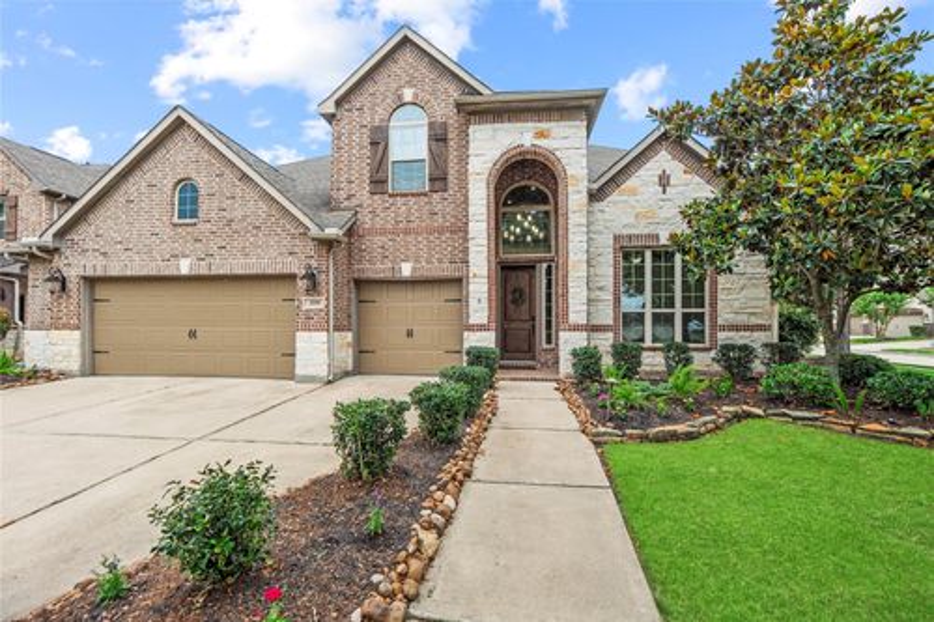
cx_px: 467
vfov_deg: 81.2
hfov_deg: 104.3
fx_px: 363
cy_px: 311
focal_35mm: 14
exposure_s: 1/160
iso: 100
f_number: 8
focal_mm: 14
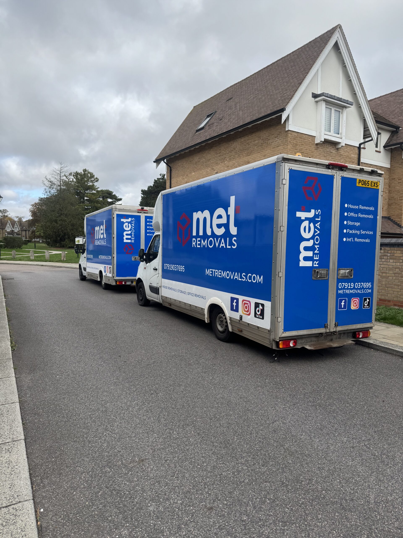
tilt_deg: -2.6
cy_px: 269
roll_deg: +0.2
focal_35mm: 24
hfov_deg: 56.8
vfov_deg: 71.6
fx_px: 373
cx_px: 202
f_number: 1.78
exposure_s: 1/2506
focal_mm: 6.76
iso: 80
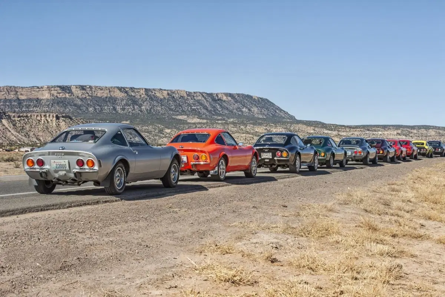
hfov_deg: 28.8
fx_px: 865
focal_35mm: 70
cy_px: 148
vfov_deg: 19.5
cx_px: 222
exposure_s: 1/320
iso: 200
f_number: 11
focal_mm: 70
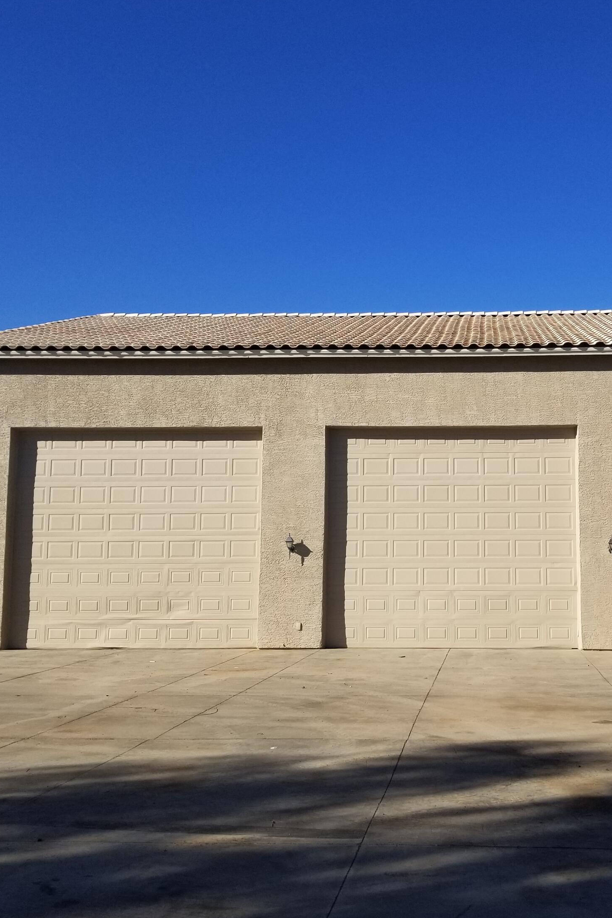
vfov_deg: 51.9
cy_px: 453
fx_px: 943
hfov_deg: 35.2
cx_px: 458
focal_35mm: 37
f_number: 1.7
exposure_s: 1/4024
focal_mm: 4.25
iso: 50
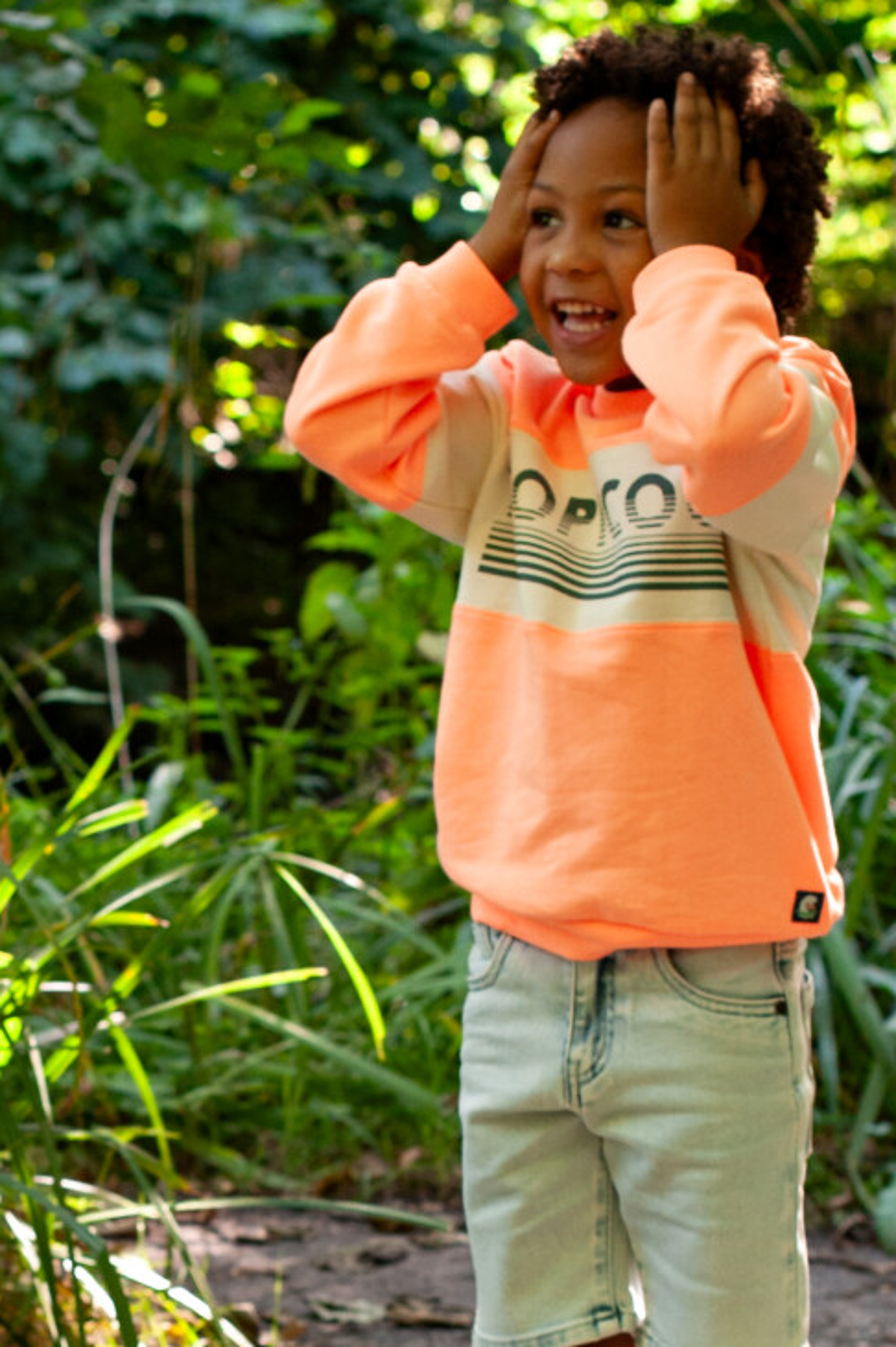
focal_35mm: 147
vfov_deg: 13.9
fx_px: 5498
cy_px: 1116
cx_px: 76
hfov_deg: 9.3
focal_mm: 50
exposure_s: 1/125
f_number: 5
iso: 800
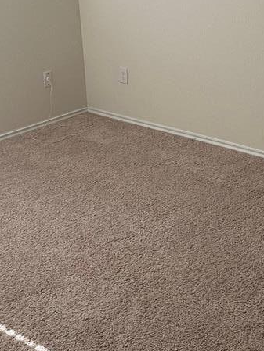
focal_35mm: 57
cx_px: 200
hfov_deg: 25.4
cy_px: 66
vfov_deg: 32.8
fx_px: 579
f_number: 1.6
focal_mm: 5.1
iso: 125
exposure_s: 1/81
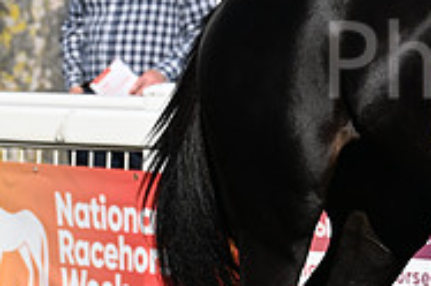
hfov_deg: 4.3
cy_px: -47
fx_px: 5761
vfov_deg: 2.8
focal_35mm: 482
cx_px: 627
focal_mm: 155
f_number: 5.6
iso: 400
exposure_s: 1/3200
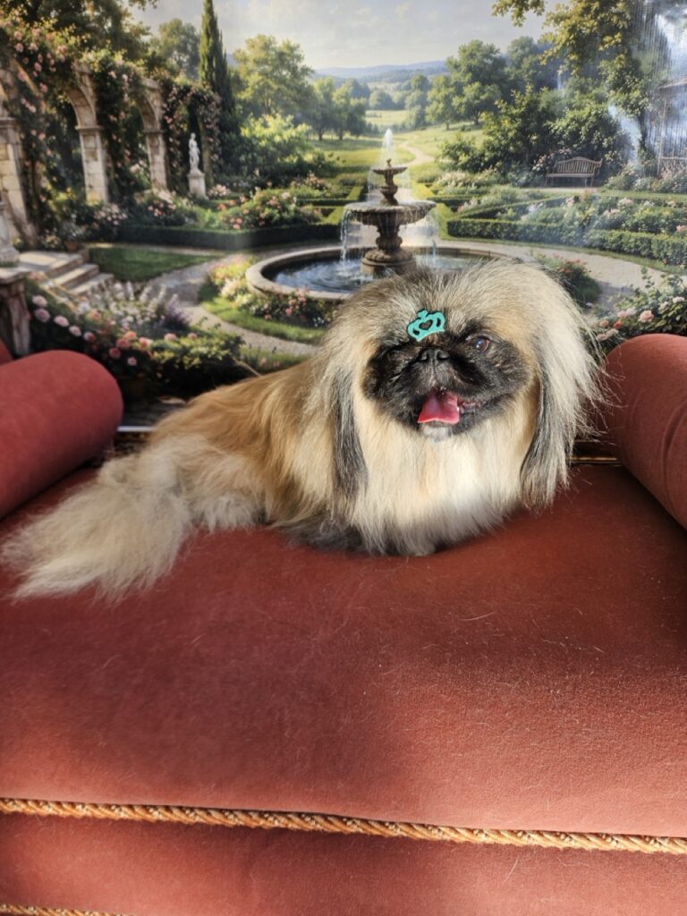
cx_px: 344
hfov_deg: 58.9
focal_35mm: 23
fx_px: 609
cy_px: 458
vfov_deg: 73.9
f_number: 1.8
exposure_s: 1/120
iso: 25
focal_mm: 5.4
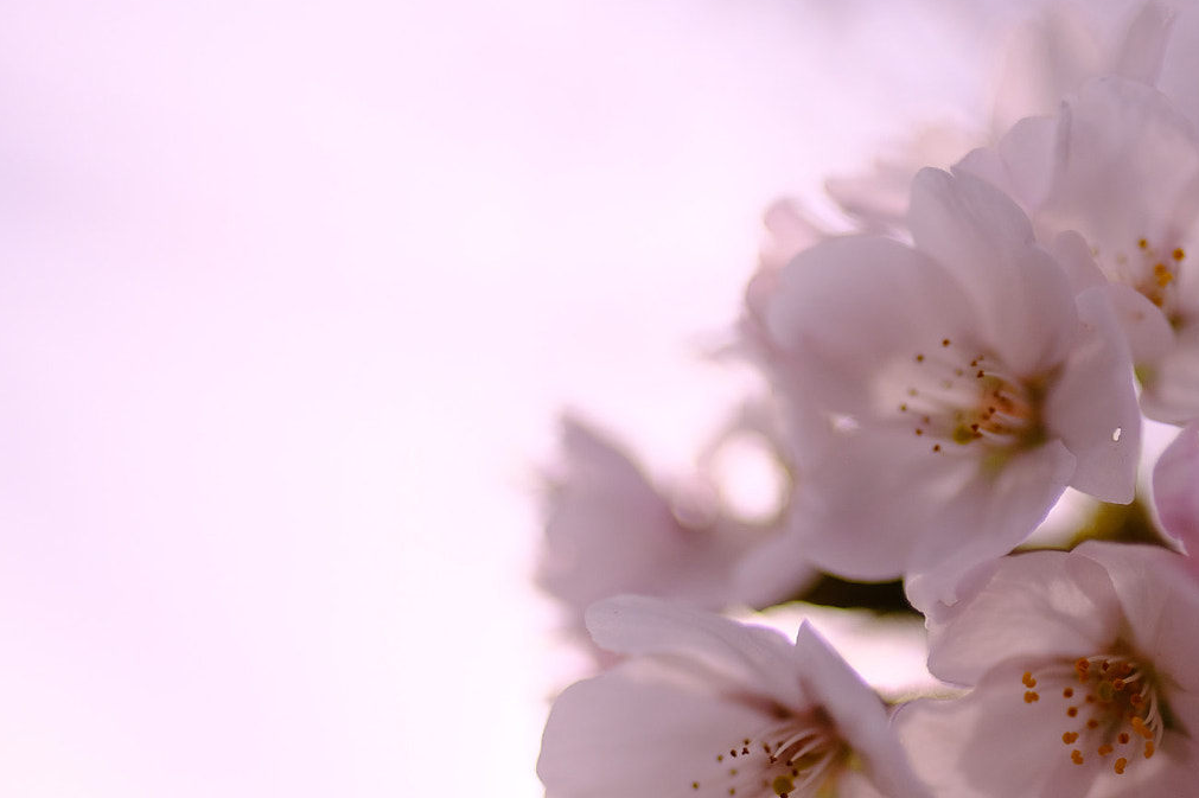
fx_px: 1265
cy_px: 614
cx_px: 852
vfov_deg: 34.2
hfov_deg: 49.3
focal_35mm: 38
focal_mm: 16
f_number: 1.4
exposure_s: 1/13000
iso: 400
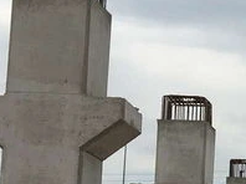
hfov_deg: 12.0
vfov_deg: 9.8
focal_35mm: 148
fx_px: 1050
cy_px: 228
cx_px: 476
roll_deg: -1.3
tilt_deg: +7.2
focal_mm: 4.15
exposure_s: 1/1832
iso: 25
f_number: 2.2
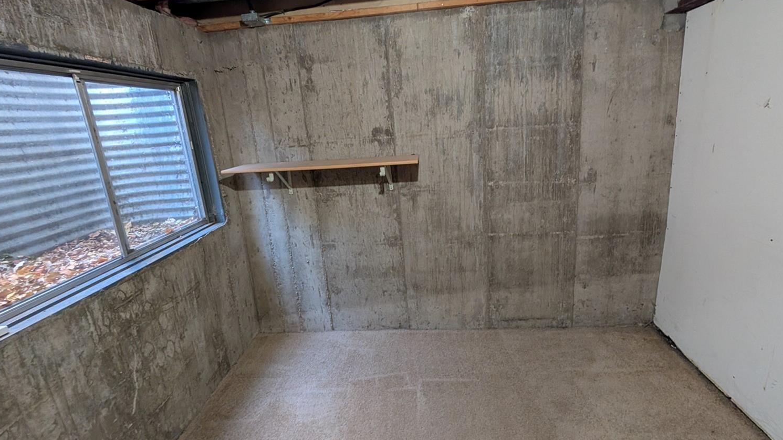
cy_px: 185
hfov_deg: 106.8
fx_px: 291
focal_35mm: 14
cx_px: 405
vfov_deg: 73.8
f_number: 1.7
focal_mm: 2.02
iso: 767
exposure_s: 1/62.5
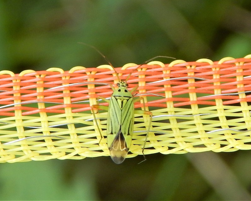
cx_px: 129
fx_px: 661
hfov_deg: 21.5
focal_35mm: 89
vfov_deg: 17.3
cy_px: 100
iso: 125
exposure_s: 1/60
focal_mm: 15.3
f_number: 4.3
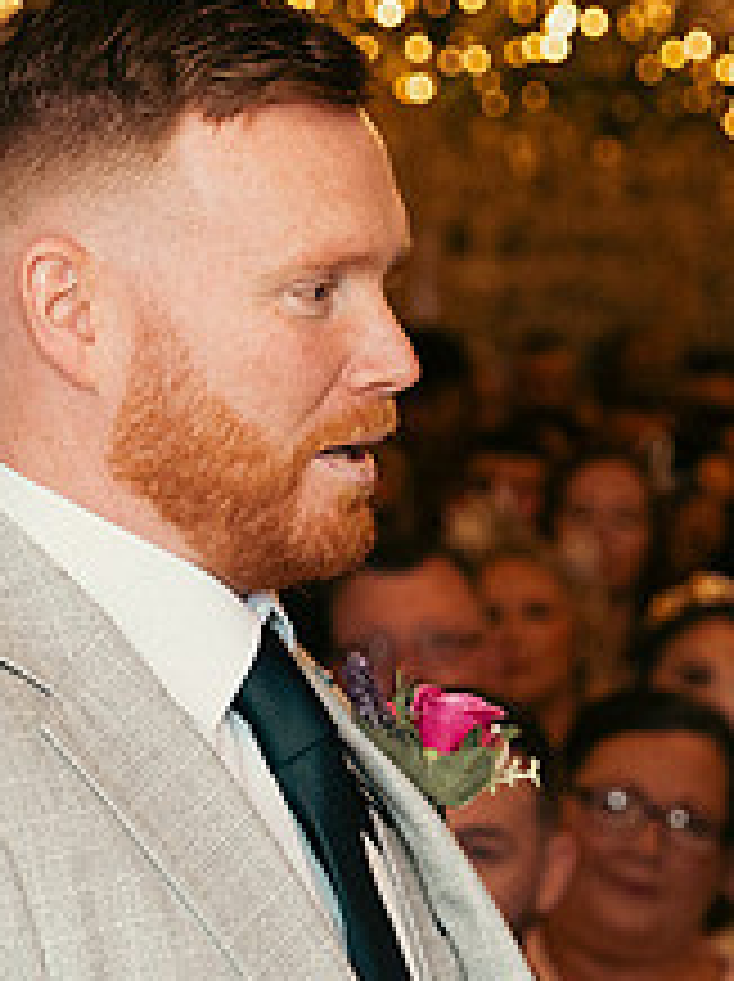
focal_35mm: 215
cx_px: 720
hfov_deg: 6.9
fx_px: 6090
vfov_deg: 9.2
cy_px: 772
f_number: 3.5
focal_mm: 56
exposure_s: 1/160
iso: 1000
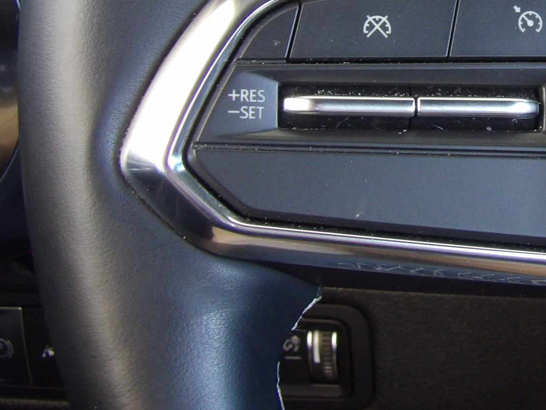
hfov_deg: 15.2
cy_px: 36
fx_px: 2003
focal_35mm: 127
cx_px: 568
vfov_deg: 11.6
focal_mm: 9.5
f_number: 3.9
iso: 321
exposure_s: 1/17
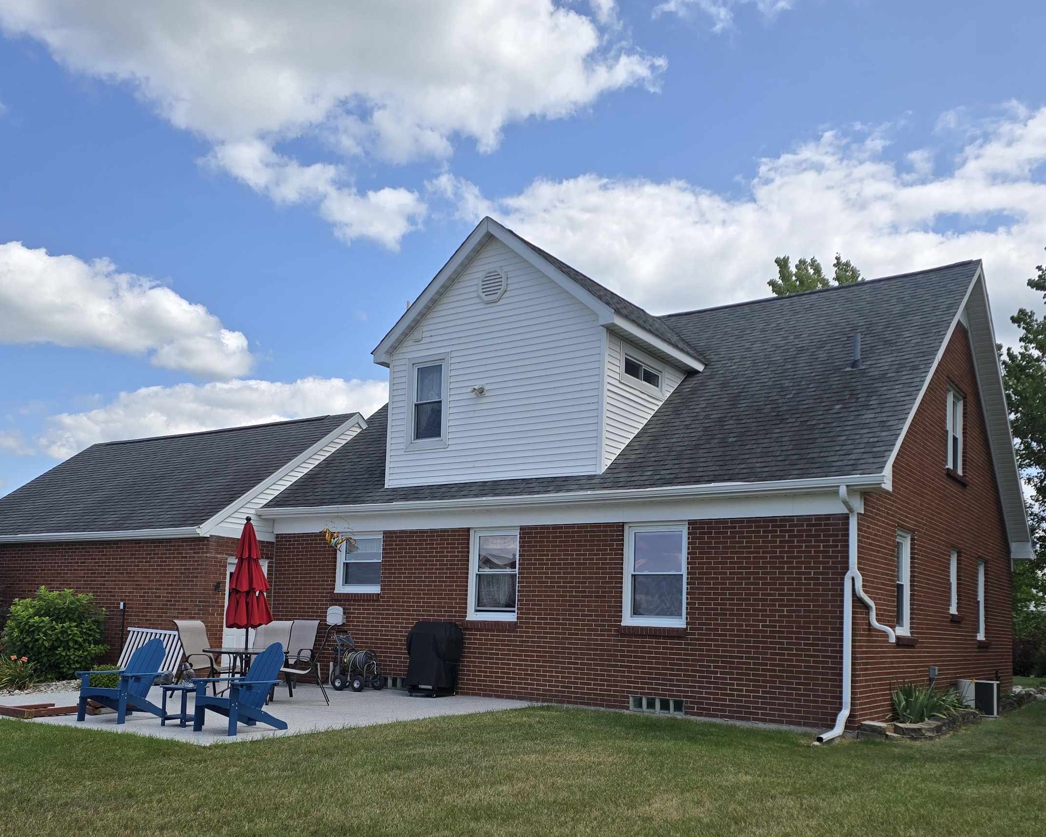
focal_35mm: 32
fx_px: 991
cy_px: 552
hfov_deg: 55.7
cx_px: 530
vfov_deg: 45.2
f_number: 1.7
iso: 12
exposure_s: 1/717
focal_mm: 6.3
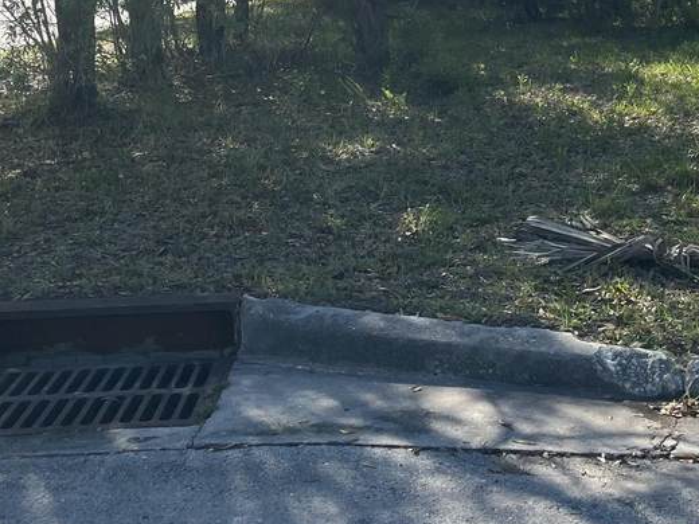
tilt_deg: +0.7
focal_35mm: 64
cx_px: 462
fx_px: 1292
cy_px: -89
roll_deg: +1.2
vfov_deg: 21.4
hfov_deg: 30.1
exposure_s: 1/2632
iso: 50
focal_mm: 5.1
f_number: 1.6
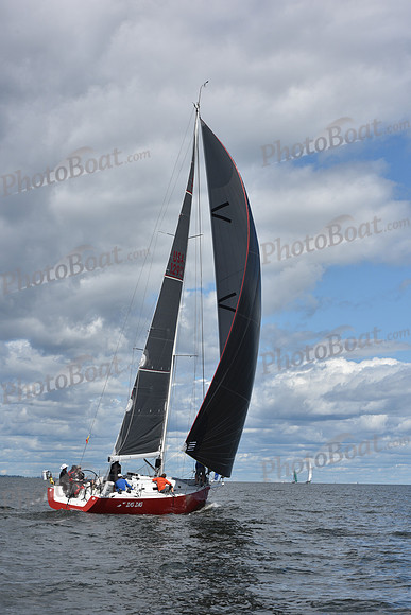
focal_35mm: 70
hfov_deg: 19.5
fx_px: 1198
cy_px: 308
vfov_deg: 28.8
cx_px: 206
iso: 250
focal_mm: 70
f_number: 11
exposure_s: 1/800
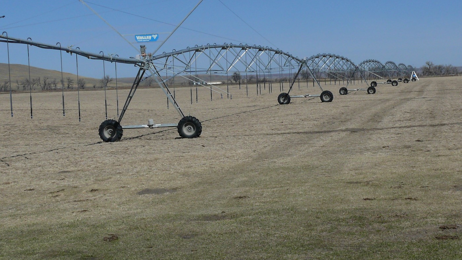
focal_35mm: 99
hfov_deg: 21.6
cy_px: 191
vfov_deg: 12.2
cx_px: 264
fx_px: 1213
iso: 100
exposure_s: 1/800
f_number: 8
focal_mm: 13.1
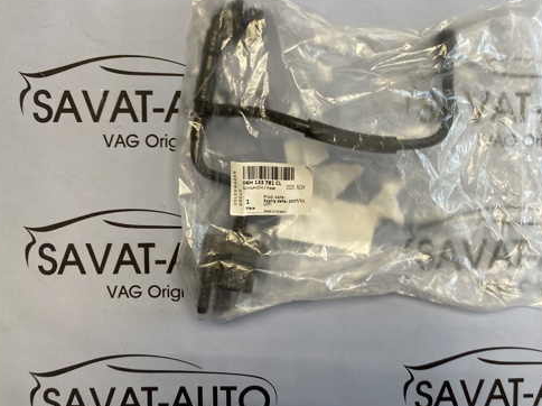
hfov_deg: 49.6
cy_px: 153
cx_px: 343
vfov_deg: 38.4
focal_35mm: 37
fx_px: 579
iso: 80
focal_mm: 3.99
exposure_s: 1/87
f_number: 1.8
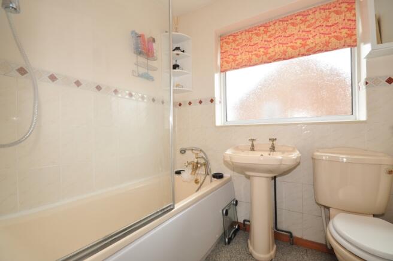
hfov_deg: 100.4
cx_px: 196
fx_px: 164
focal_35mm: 15
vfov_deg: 77.2
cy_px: 130
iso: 200
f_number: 11
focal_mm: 10
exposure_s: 1/1.6
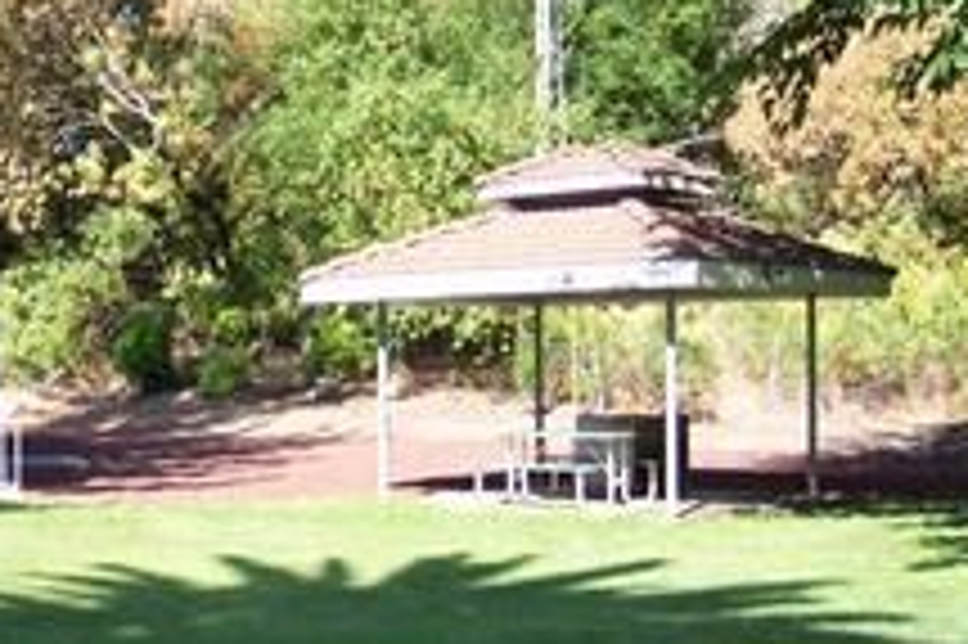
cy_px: 342
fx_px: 1827
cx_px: 162
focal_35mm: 68
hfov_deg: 28.9
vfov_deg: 20.0
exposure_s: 1/700
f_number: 2.8
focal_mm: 8
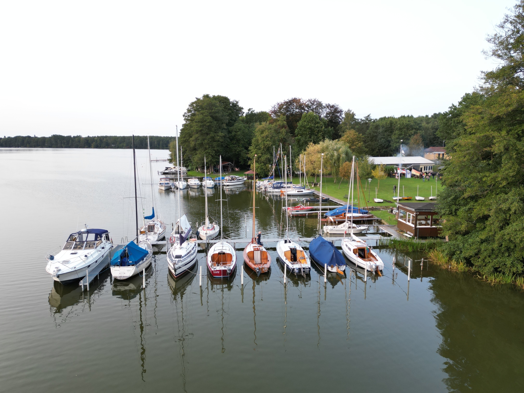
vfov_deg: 56.8
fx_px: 363
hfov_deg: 71.6
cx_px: 262
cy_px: 196
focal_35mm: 24
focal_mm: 6.72
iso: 100
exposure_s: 1/160
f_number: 1.7
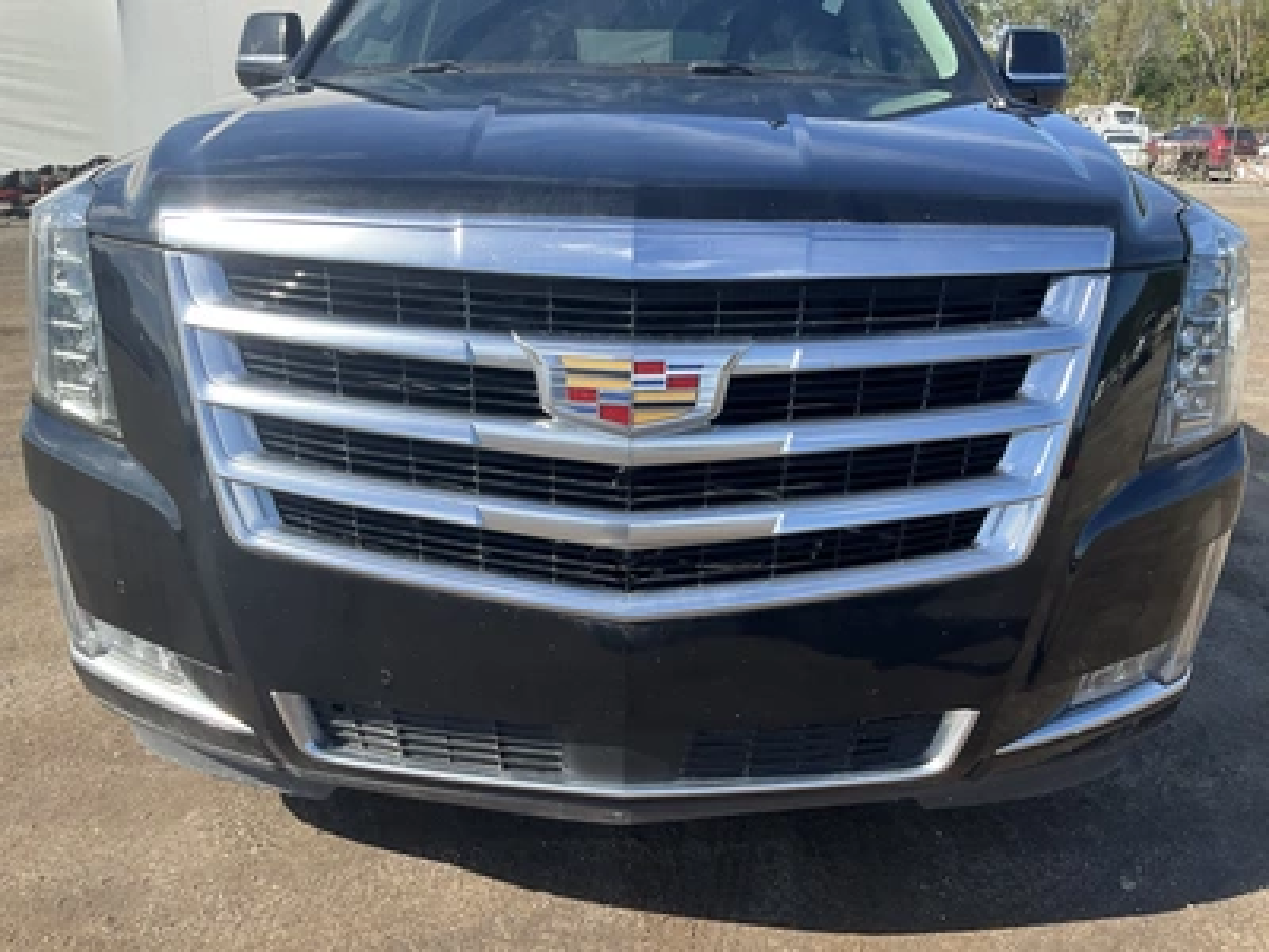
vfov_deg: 48.2
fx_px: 1063
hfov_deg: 61.7
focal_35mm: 29
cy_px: 476
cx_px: 634
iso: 25
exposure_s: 1/700
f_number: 1.8
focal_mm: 3
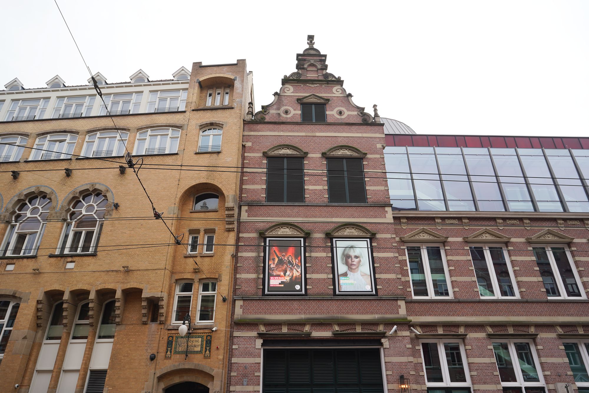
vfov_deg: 53.1
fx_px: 393
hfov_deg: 73.7
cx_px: 294
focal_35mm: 24
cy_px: 196
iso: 100
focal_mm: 24
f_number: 9
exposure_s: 1/100
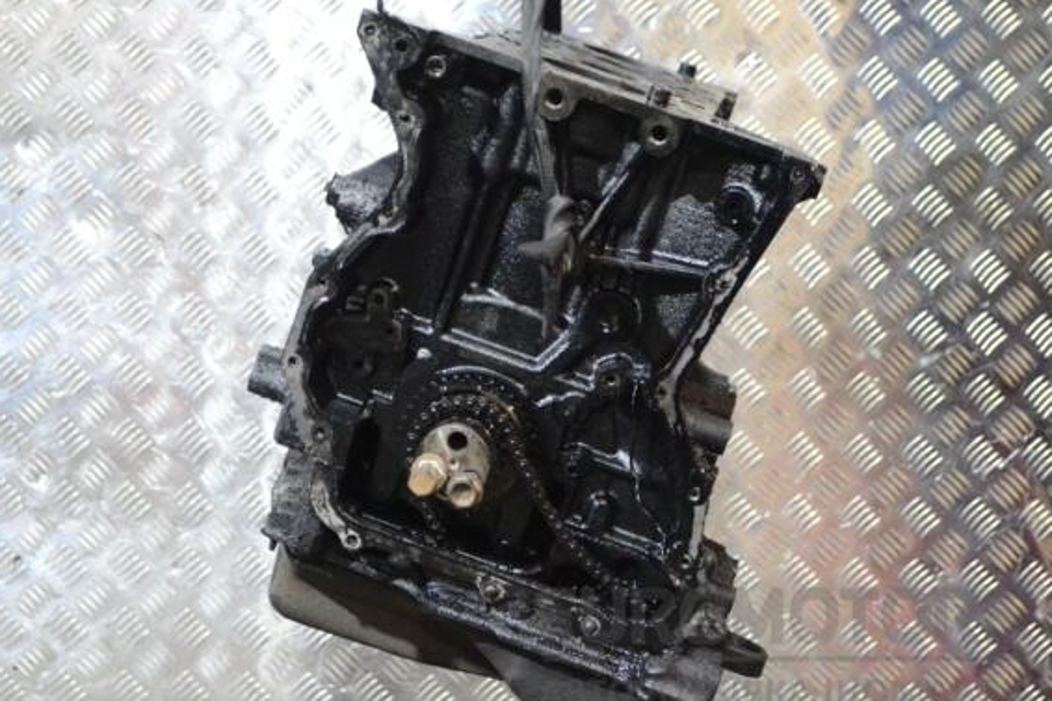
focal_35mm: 70
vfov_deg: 19.4
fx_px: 2045
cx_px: 504
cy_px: 368
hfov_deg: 28.8
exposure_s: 1/20
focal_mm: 44
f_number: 5.3
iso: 3200
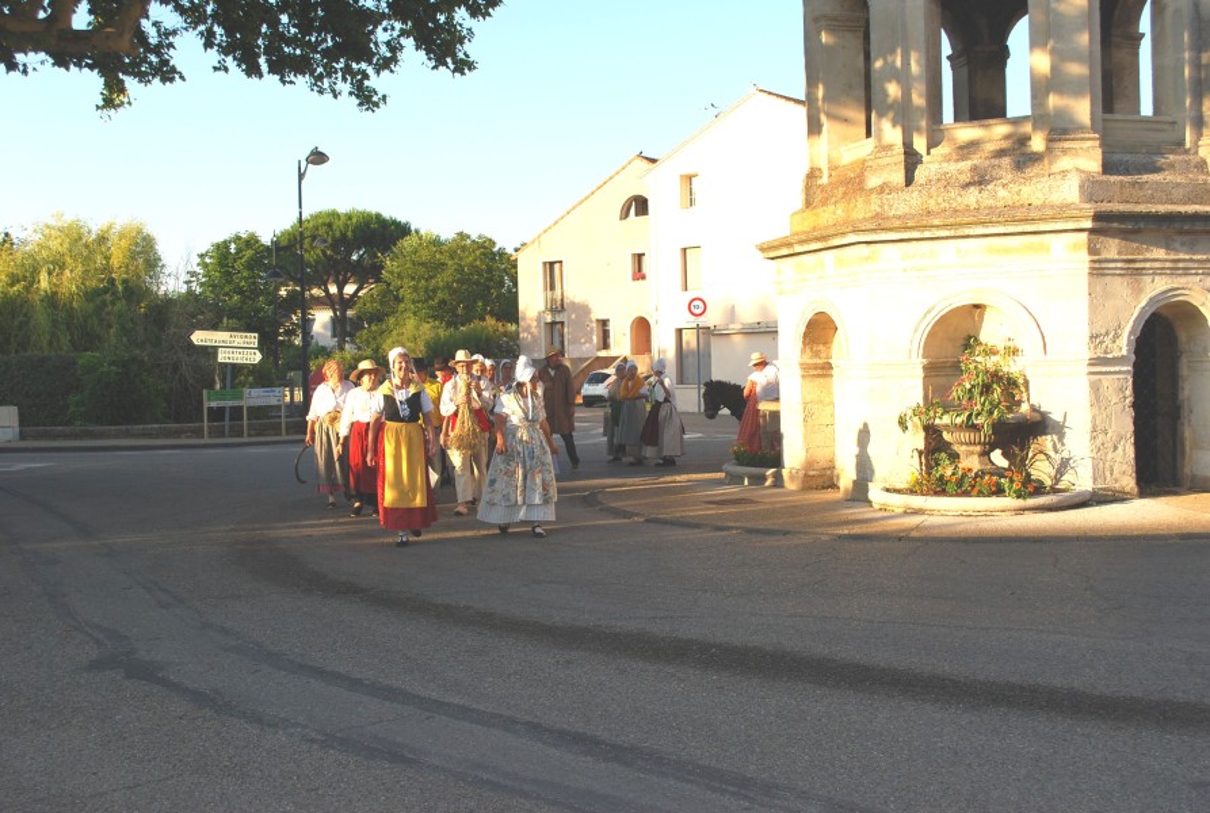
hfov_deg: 49.4
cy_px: 406
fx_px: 1314
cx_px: 605
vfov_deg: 34.4
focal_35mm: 39
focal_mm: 26
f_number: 6.3
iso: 100
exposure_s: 1/200
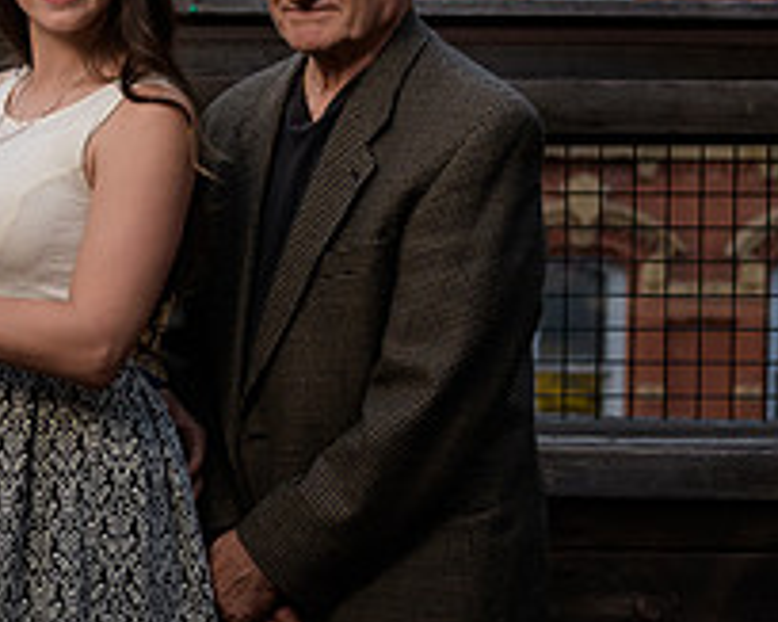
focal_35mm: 107
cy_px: 231
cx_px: -8
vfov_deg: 14.4
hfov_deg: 17.5
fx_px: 2463
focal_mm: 40
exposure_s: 1/250
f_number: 3.2
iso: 400
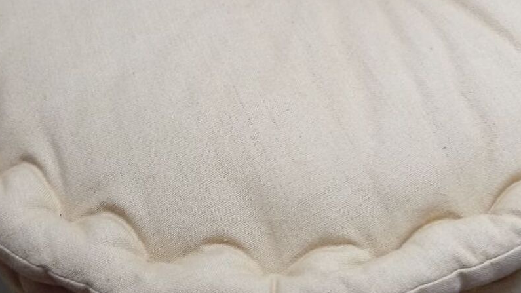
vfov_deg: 23.4
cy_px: 106
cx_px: 288
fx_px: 704
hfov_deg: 40.5
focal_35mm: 51
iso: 390
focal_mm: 4.22
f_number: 1.8
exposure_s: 1/33.3
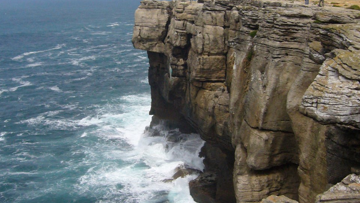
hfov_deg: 40.6
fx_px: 487
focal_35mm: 51
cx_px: 180
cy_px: 92
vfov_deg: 23.5
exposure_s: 1/1600
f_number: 5.6
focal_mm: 5.8
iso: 200
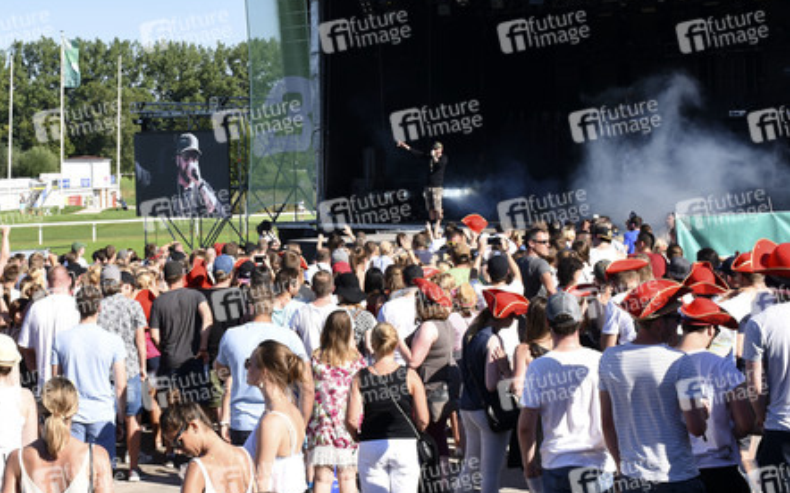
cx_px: 389
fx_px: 1141
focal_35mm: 53
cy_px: 255
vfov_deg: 24.4
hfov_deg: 38.2
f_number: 10
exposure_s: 1/100
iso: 100
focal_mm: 34
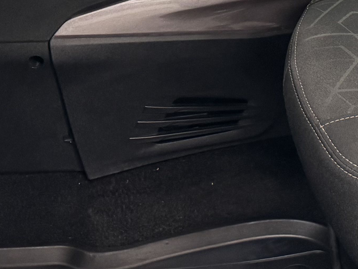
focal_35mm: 101
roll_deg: -1.8
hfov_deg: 17.3
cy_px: -178
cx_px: 554
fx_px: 1045
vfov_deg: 13.5
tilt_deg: -16.5
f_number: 1.78
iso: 200
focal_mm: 6.76
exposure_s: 1/50
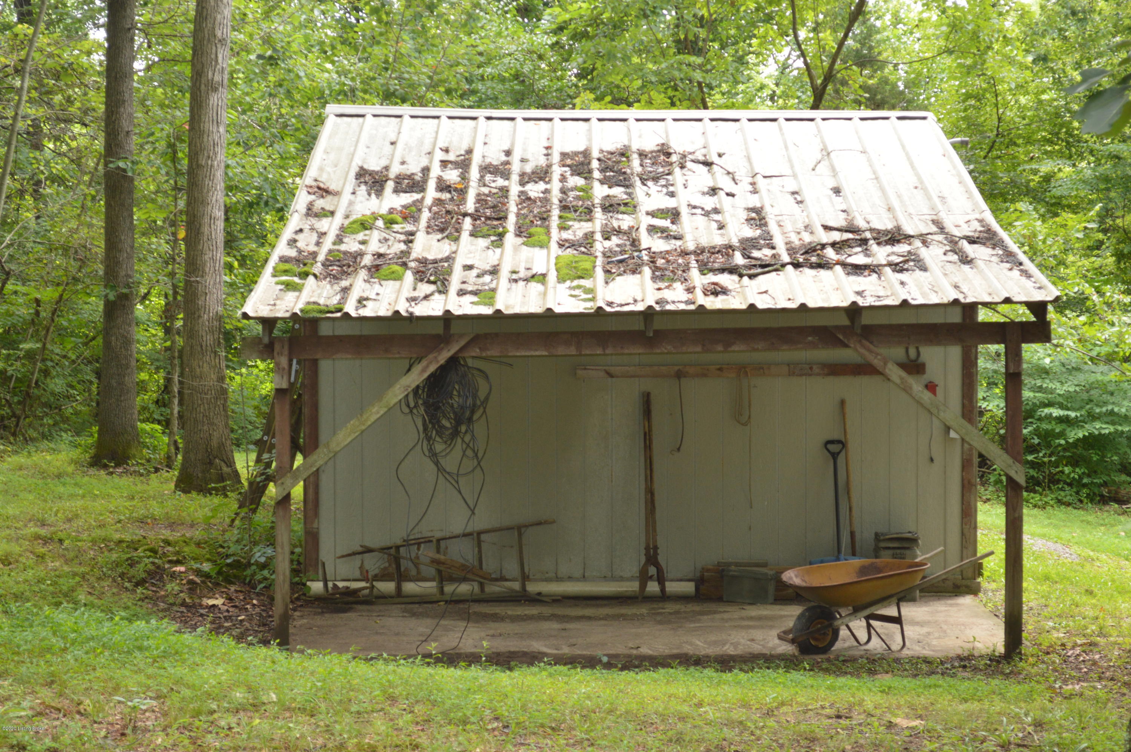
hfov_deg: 24.6
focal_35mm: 82
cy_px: 376
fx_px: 2589
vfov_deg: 16.5
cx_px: 566
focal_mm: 55
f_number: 5.6
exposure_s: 1/80
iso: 400
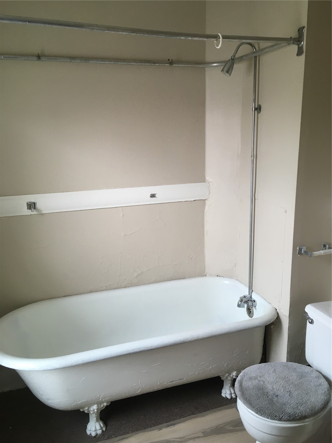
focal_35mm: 29
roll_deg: +0.2
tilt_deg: -17.2
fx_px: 371
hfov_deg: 48.2
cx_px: 166
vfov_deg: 61.7
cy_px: 222
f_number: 2.2
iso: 64
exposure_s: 1/30
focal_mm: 4.15
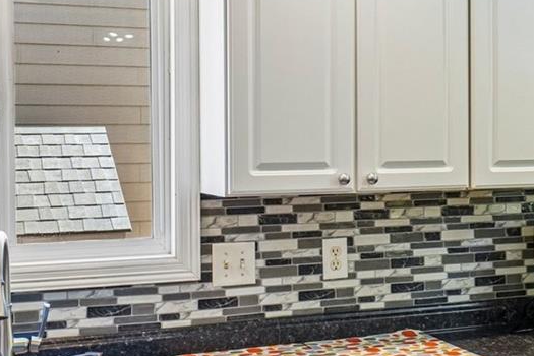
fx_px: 1016
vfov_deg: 19.9
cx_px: 525
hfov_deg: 27.8
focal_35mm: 69
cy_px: 154
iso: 400
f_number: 8
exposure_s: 1/25
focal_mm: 15
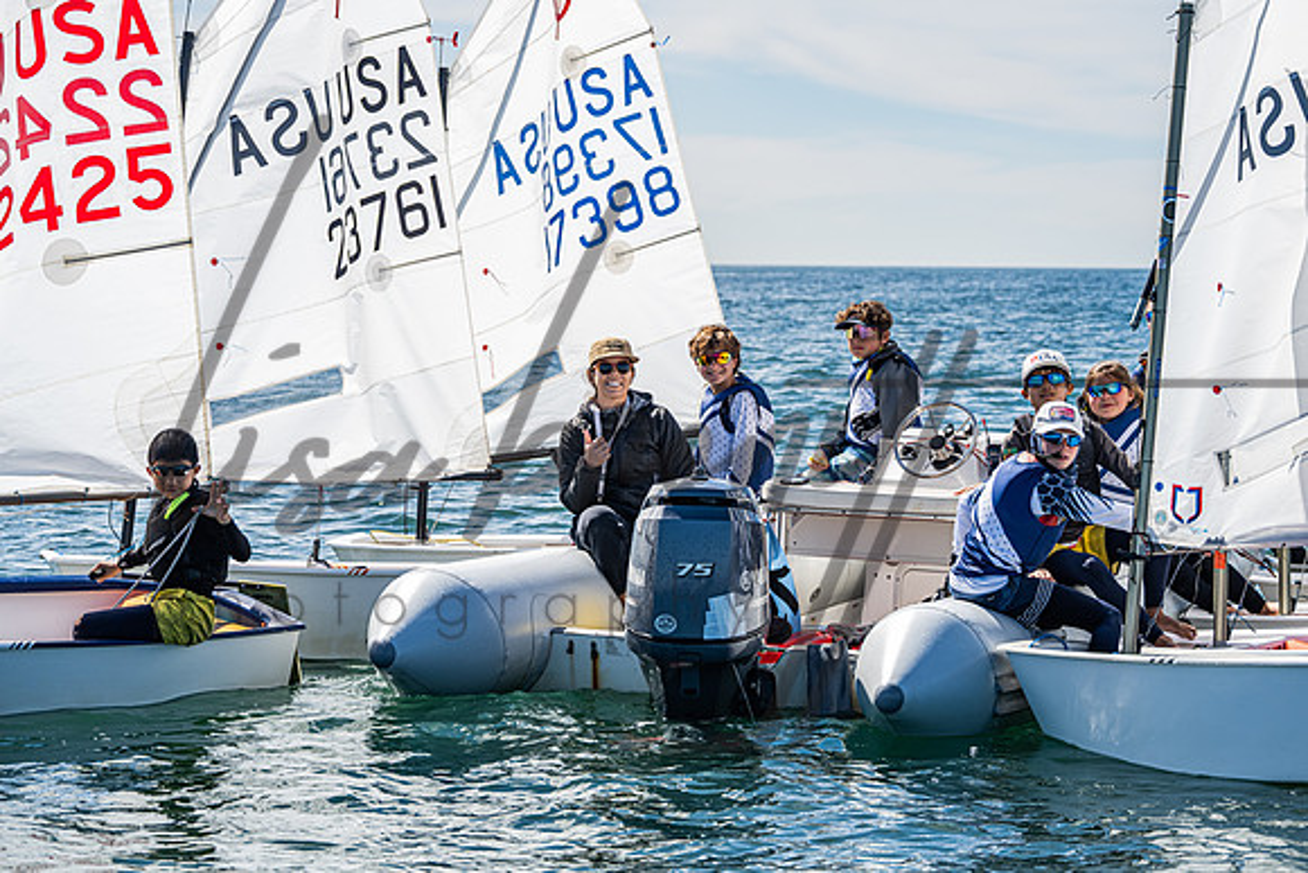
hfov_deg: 17.5
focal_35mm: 117
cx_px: 690
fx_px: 4248
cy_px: 403
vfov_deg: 11.7
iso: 320
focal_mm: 105
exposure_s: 1/800
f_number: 6.3
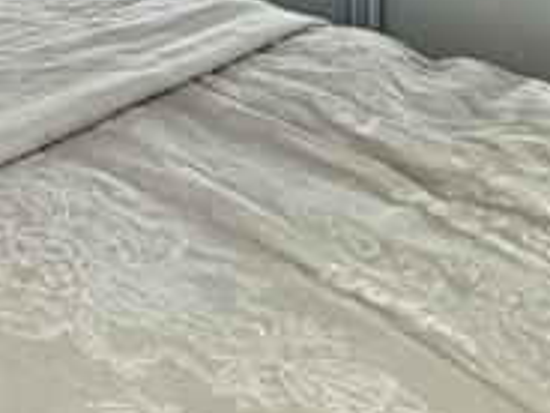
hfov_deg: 17.3
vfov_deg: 14.6
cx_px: -577
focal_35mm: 78
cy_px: -479
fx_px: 1239
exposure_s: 1/99
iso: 320
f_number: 2.2
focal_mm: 2.22
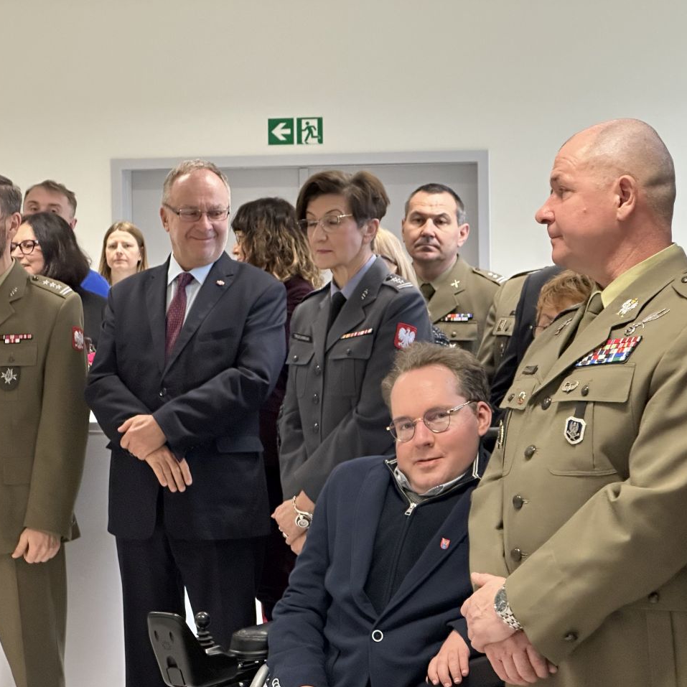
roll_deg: +0.8
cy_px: 343
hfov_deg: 19.1
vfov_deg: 19.1
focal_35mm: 91
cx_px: 383
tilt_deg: -1.8
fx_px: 2043
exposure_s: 1/100
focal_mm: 9
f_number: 2.8
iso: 400
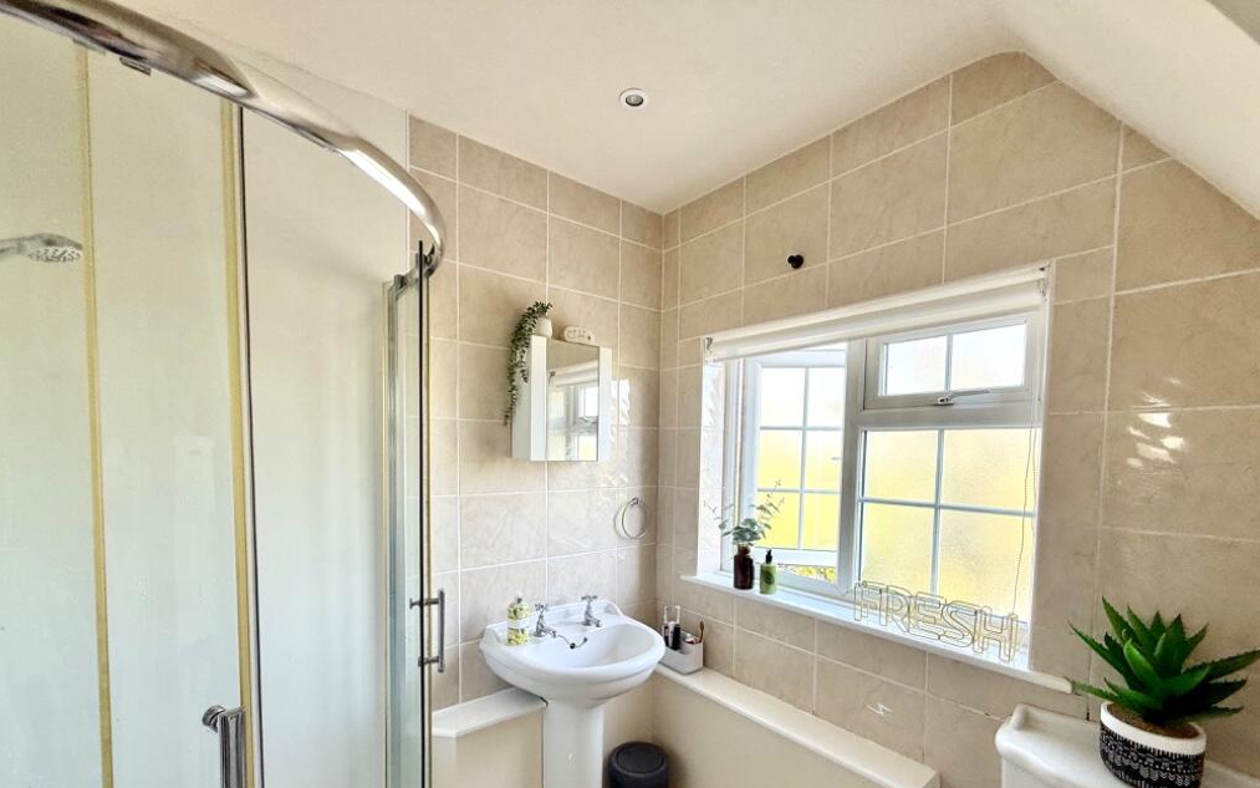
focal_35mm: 15
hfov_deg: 101.5
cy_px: 476
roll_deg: -0.8
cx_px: 626
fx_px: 515
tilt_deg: -2.0
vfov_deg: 73.9
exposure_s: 1/99
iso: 50
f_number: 2.2
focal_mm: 2.22
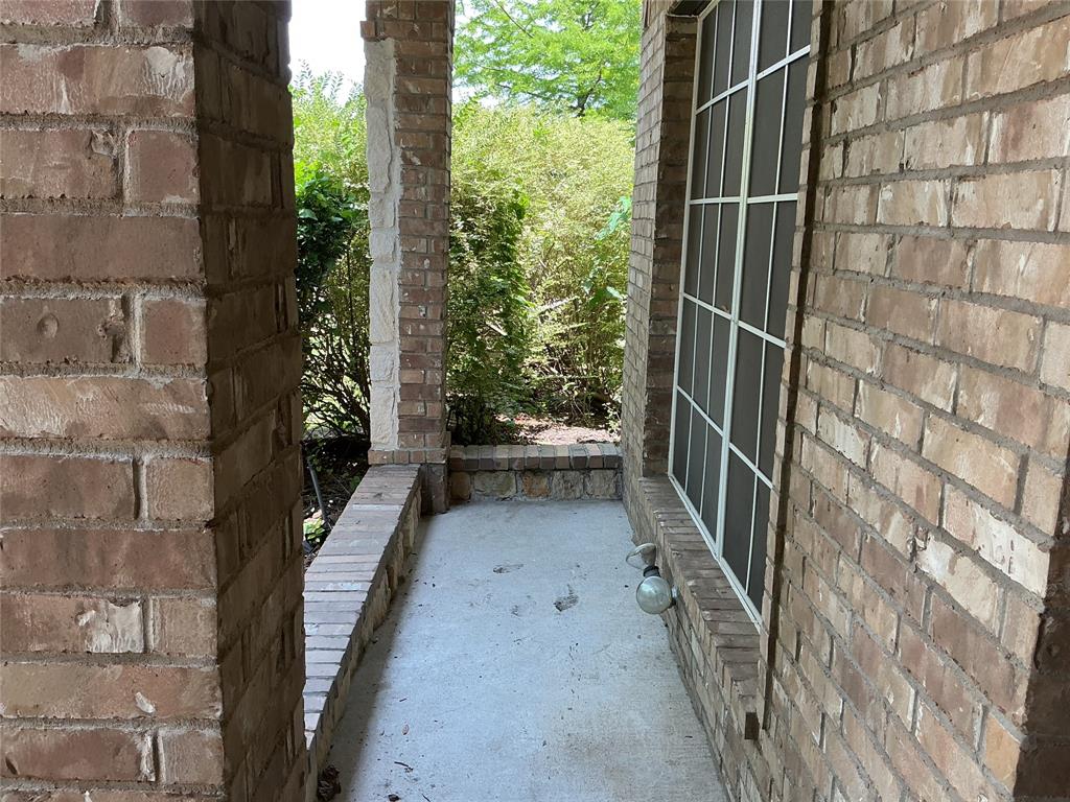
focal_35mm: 29
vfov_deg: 48.2
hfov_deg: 61.7
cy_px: 401
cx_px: 535
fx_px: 896
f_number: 1.8
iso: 25
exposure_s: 1/159
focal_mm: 3
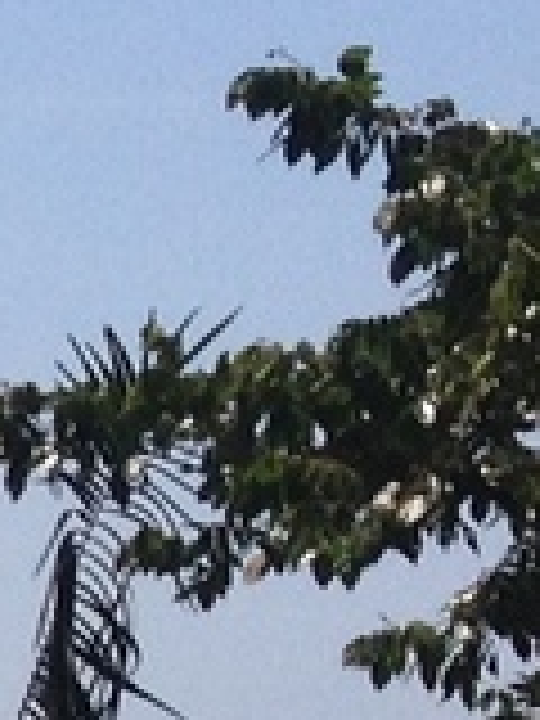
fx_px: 7259
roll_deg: -0.1
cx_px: -1818
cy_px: 738
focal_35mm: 349
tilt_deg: -2.4
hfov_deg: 3.9
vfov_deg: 5.7
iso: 50
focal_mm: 4.28
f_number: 2.4
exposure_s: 1/3690
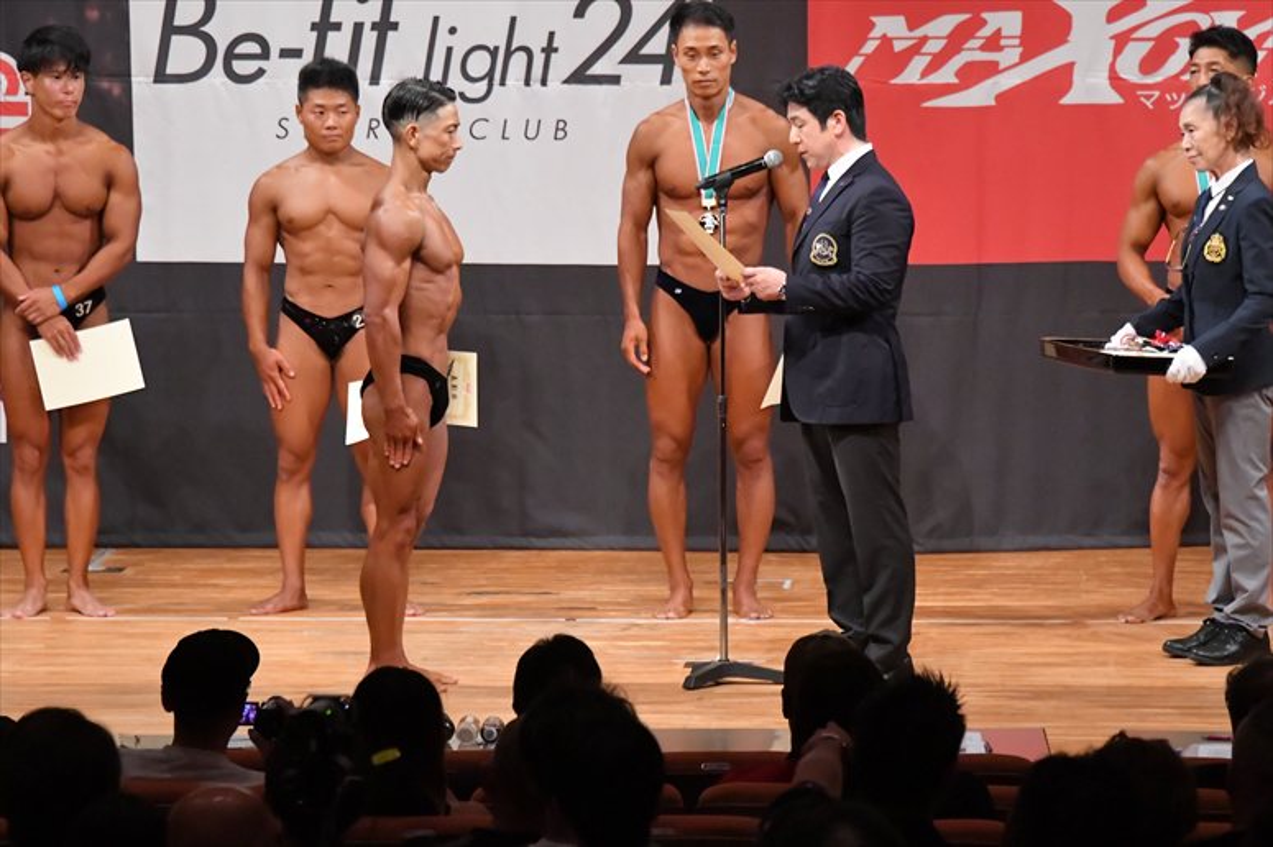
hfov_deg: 9.5
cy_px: 424
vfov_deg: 6.3
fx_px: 7670
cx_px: 636
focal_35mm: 217
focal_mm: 145
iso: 9000
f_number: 5.6
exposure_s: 1/400
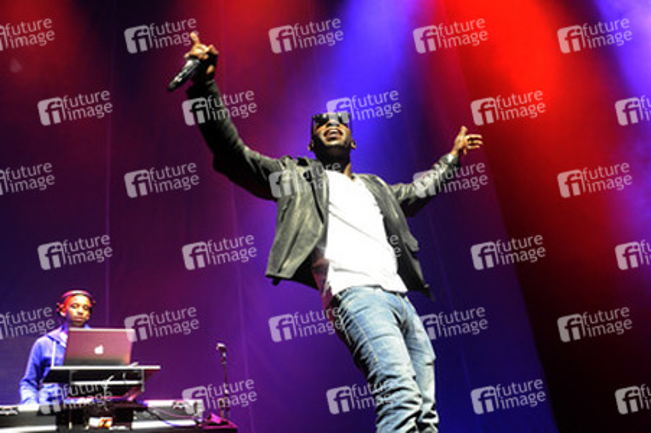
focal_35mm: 40
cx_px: 326
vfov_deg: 33.4
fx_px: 723
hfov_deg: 48.5
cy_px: 216
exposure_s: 1/80
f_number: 5
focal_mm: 40
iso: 3200
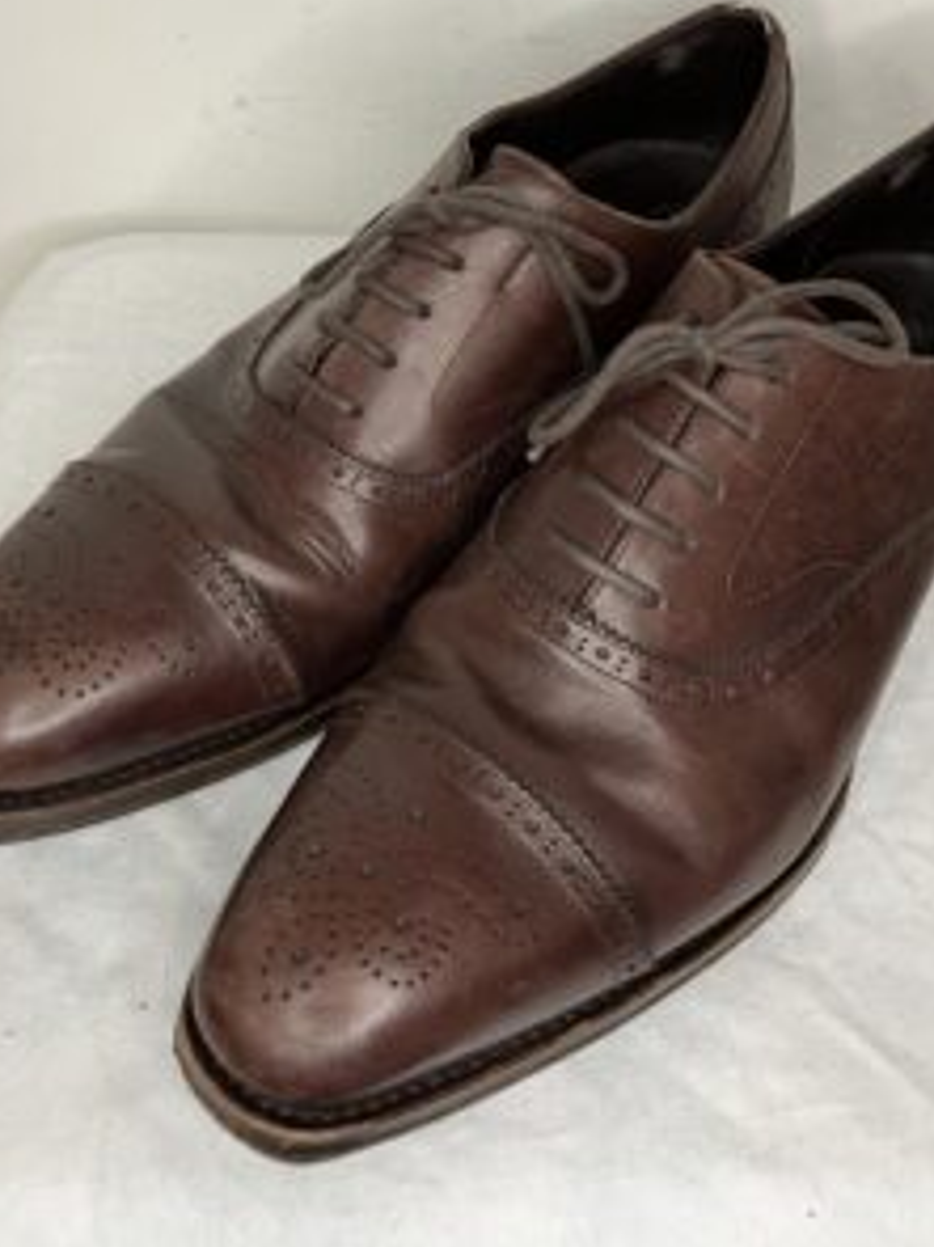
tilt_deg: -47.4
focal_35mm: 38
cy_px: 440
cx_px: 456
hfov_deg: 37.7
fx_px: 1368
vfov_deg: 48.4
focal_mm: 3.99
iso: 100
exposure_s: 1/50
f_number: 1.8
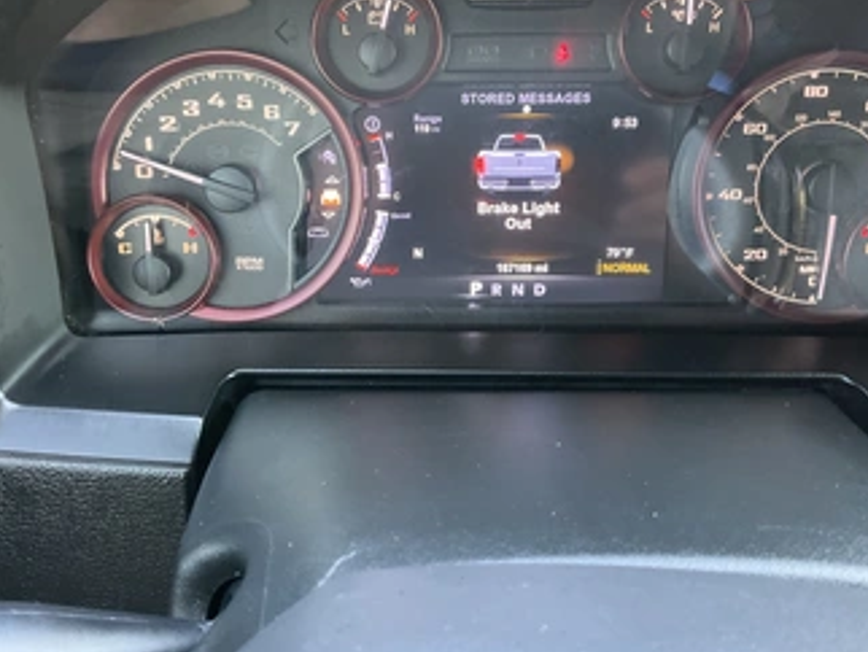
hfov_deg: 51.3
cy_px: 269
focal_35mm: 36
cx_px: 426
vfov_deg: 39.6
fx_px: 903
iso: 320
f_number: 1.8
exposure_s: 1/52
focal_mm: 3
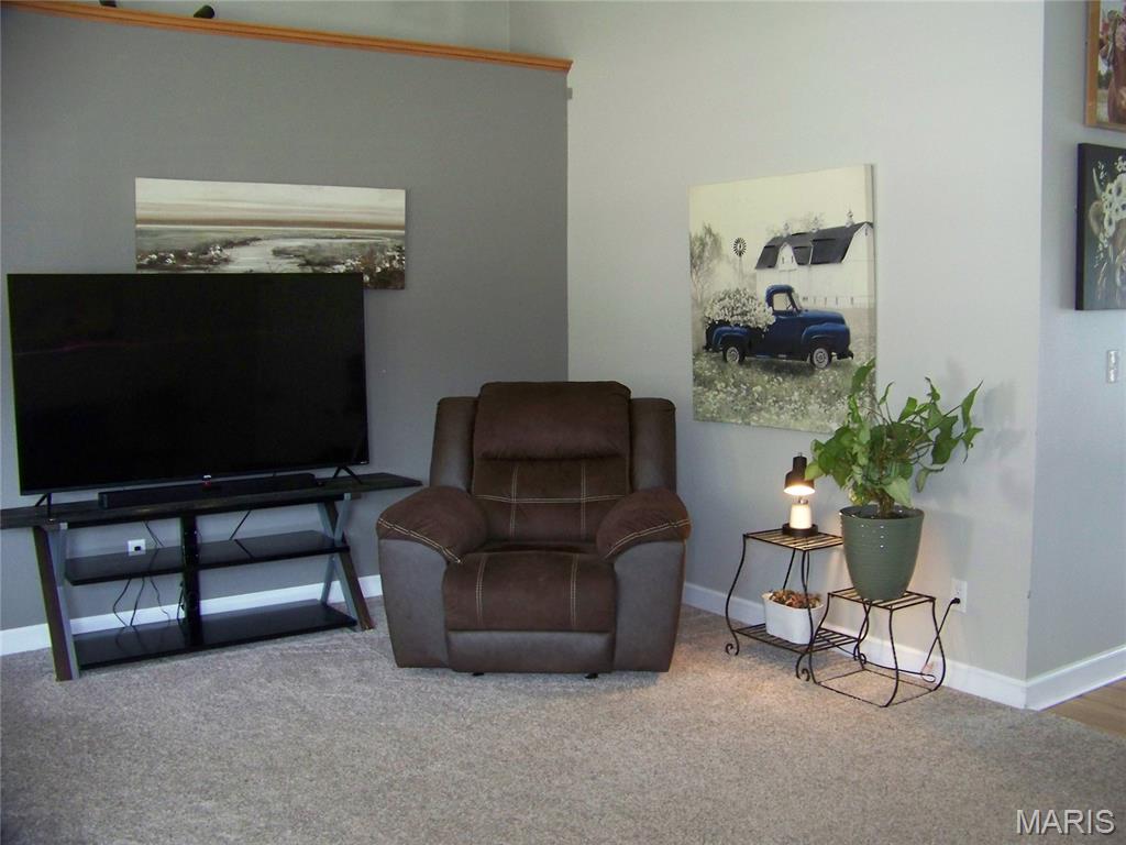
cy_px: 422
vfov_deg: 39.7
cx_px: 563
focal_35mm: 36
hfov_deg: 51.4
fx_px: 1171
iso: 200
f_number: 2.8
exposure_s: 1/30
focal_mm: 5.85
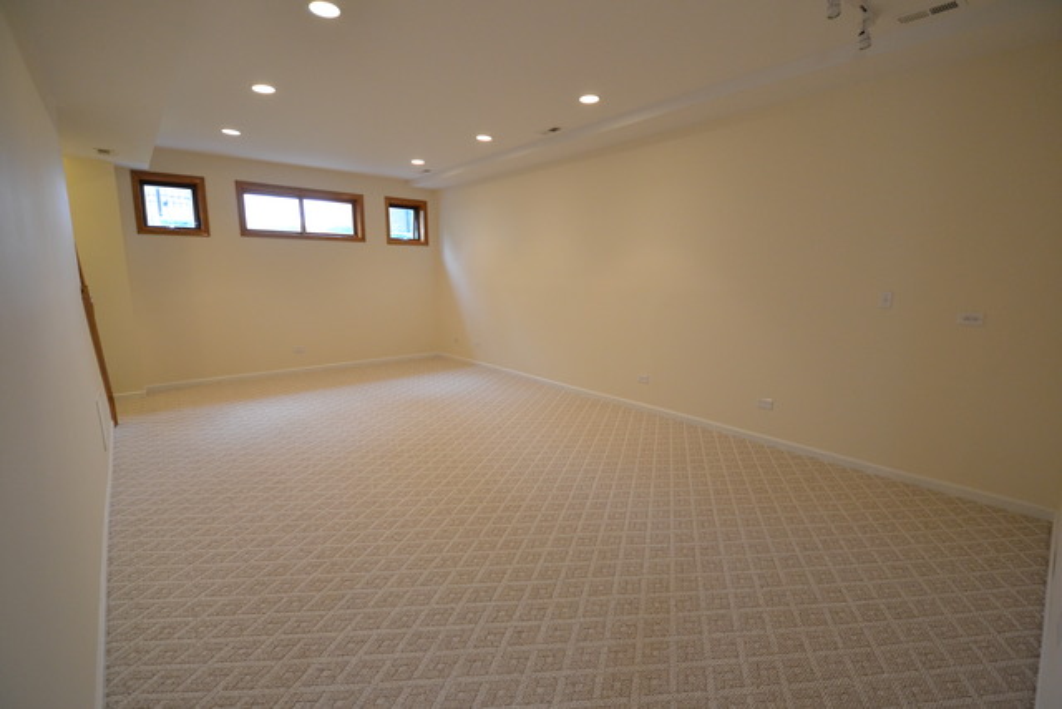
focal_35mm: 15
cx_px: 531
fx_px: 443
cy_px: 354
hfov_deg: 100.4
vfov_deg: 77.4
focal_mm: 10
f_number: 3.5
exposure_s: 1/60
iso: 1100
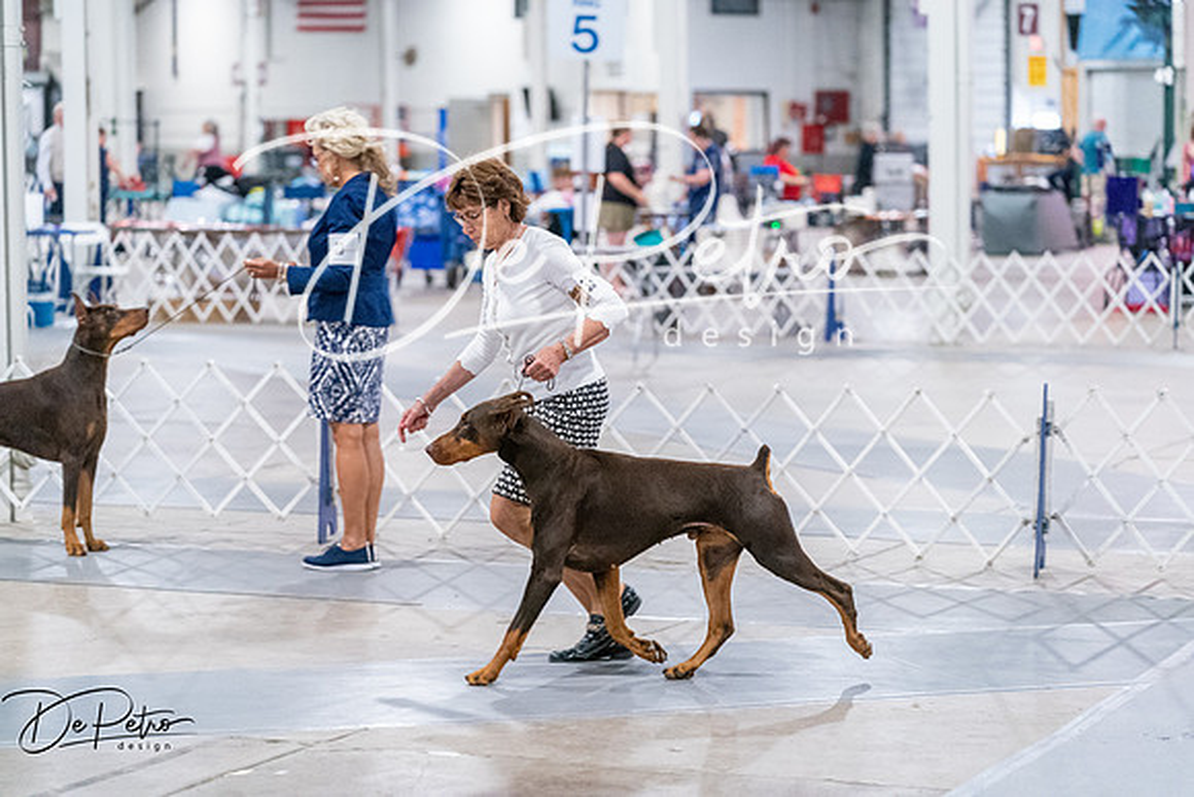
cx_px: 597
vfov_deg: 12.3
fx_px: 3682
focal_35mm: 111
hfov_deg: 18.4
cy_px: 398
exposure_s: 1/320
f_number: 3.2
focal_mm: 111
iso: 6400
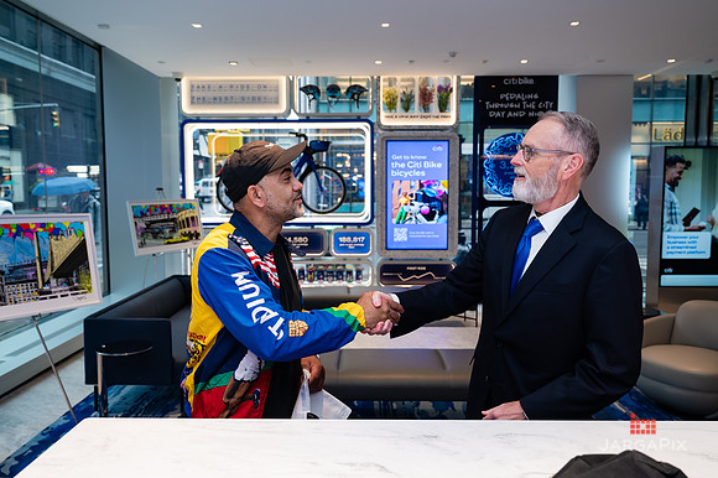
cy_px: 237
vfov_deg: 45.2
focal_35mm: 29
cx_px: 344
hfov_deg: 64.0
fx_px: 575
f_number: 4
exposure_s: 1/160
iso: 500
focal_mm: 26.5
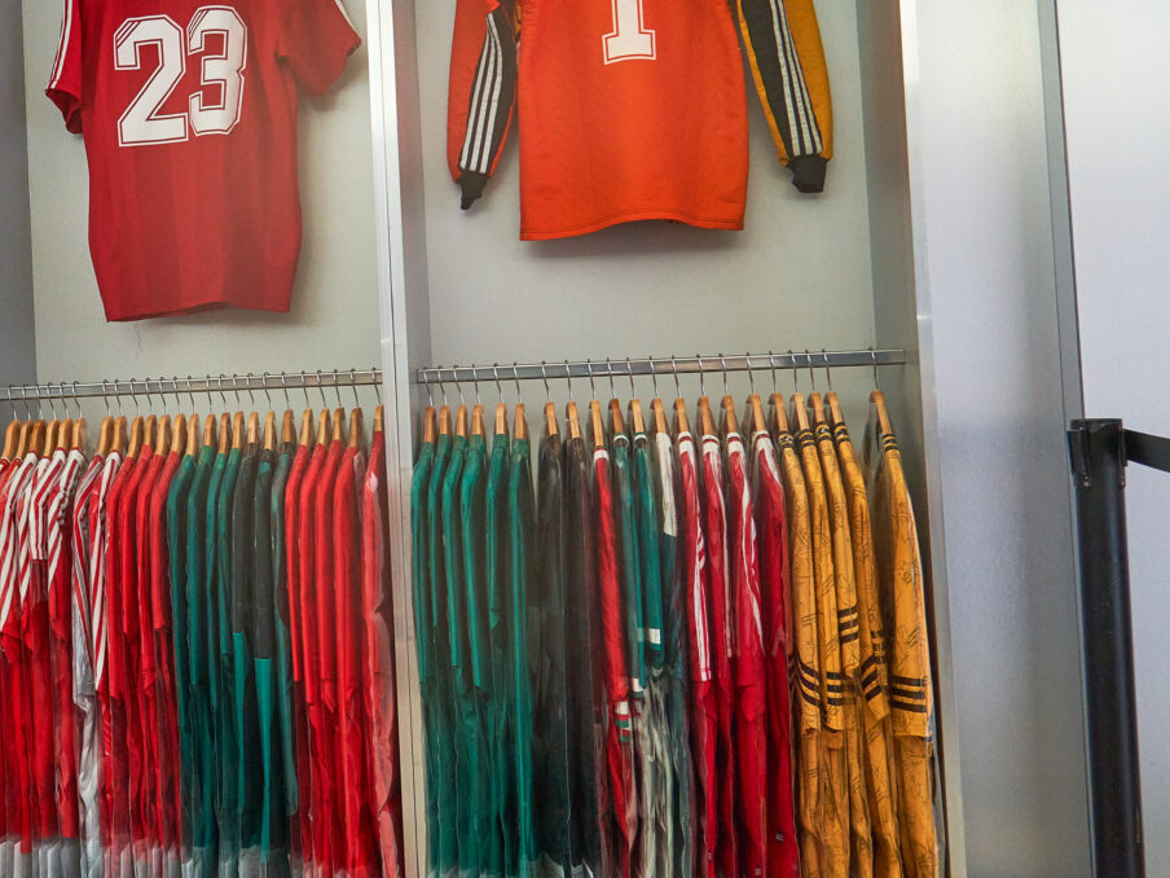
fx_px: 1656
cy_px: 359
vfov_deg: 29.6
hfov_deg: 34.5
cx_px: -61
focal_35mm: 49
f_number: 5.6
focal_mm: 24
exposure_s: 1/80
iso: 800
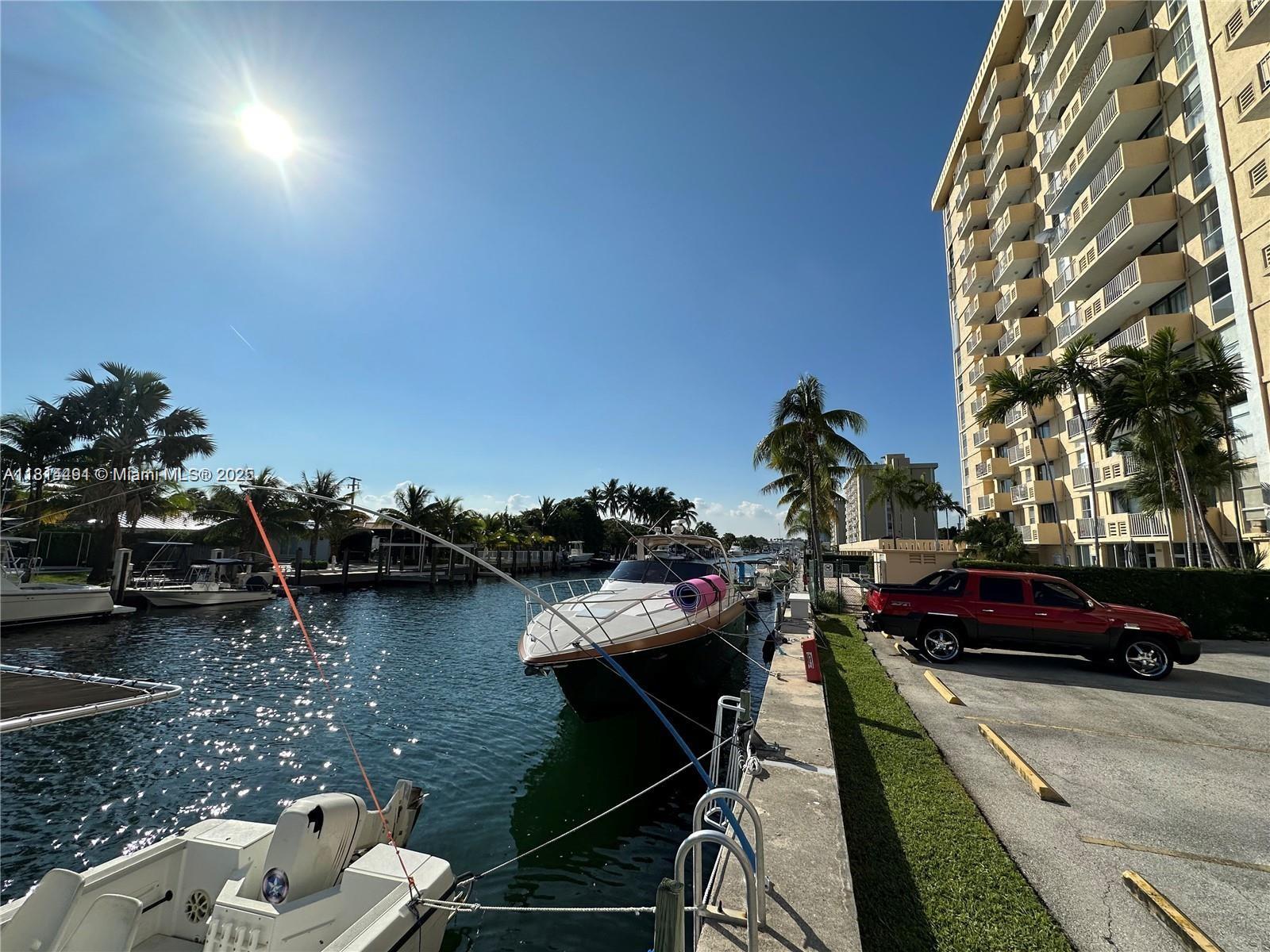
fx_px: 514
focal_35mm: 14
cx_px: 635
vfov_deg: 85.7
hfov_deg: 102.1
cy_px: 476
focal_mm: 2.22
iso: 50
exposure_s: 1/5814
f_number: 2.2
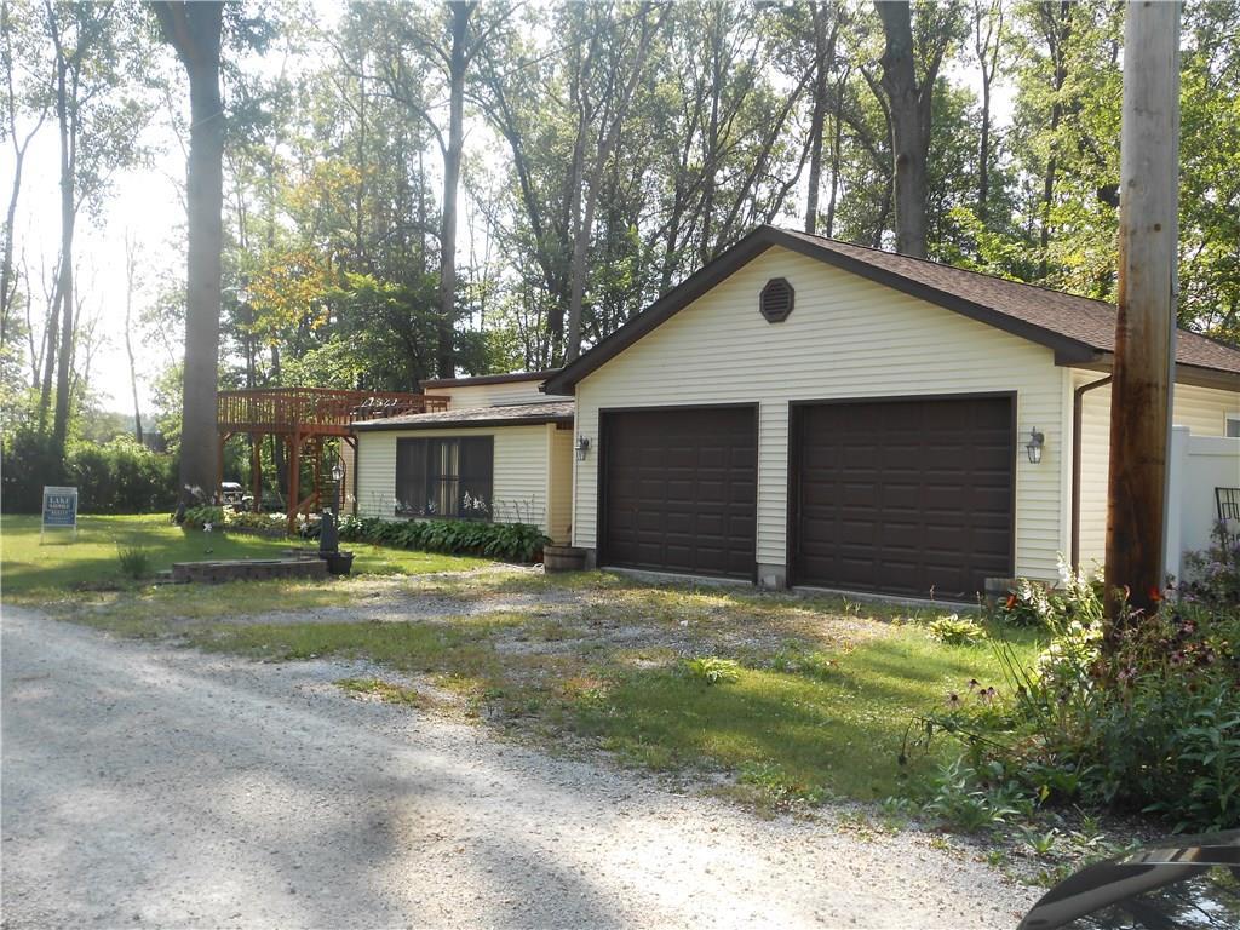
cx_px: 620
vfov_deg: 41.8
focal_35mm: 34
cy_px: 465
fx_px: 1218
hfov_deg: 54.0
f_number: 3.9
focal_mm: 6
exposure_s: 1/160
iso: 80
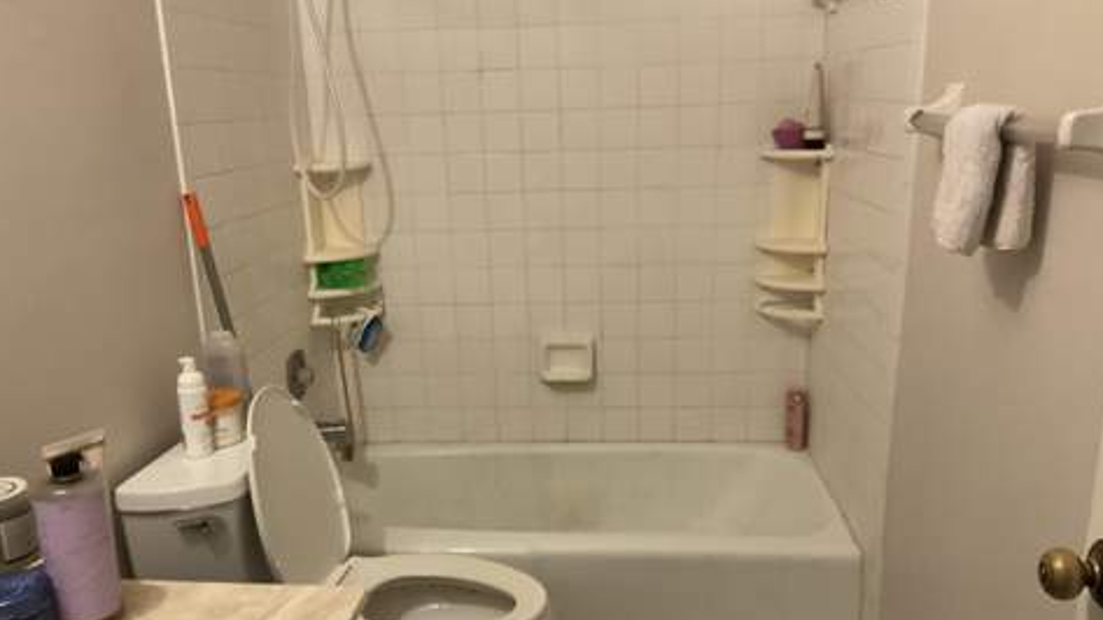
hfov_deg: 61.0
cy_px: 376
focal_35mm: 32
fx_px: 936
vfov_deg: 36.5
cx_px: 550
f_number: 1.8
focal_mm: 3
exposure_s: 1/60
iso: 250
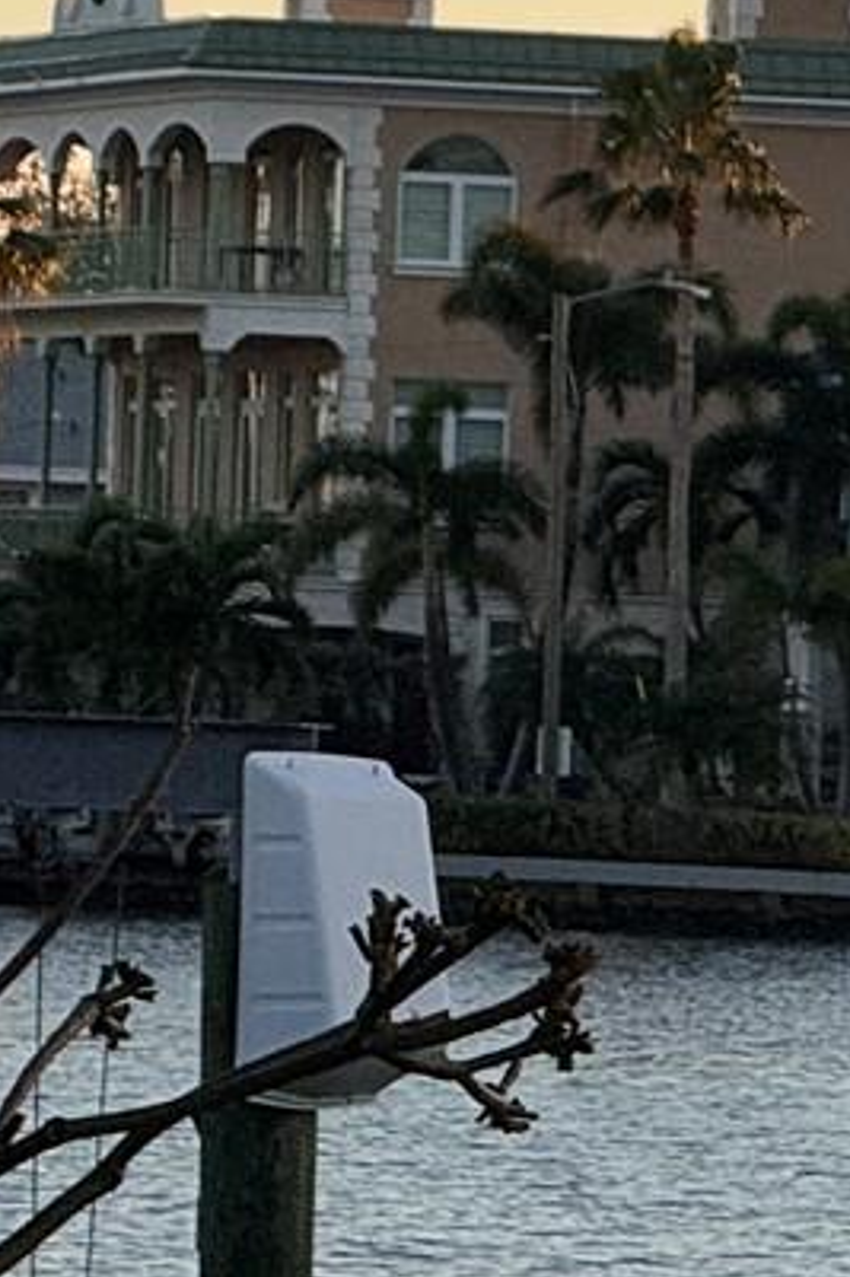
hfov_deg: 2.7
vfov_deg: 4.1
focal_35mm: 498
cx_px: 2130
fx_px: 17651
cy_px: 264
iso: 50
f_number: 2.8
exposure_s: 1/436
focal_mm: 15.66
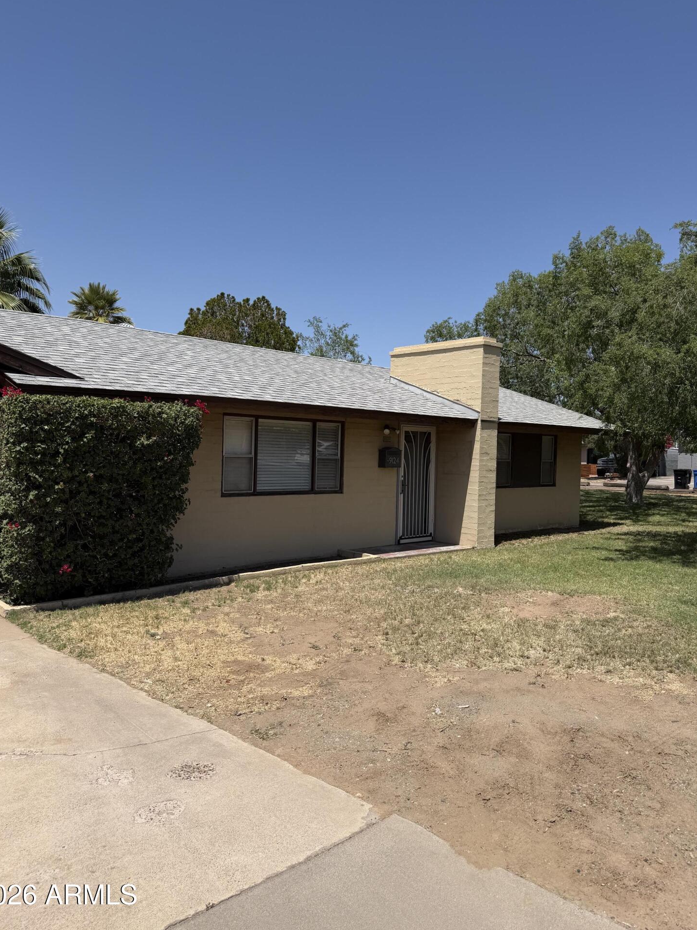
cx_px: 337
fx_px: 671
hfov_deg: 54.9
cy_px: 455
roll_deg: -1.2
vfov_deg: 69.4
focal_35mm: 25
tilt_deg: -0.6
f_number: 1.78
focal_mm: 6.76
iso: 80
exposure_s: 1/6711
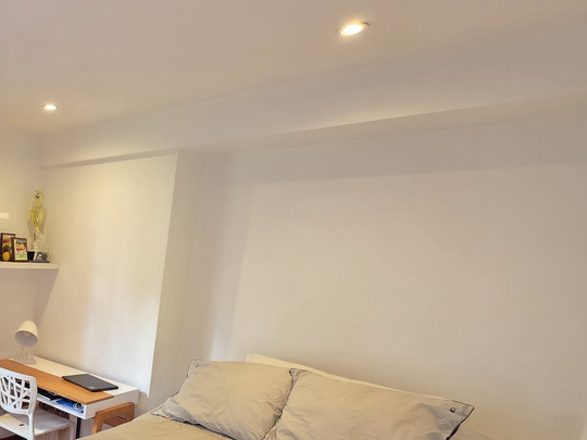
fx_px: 441
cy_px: 361
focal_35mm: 26
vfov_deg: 49.5
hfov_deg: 54.3
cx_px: 15
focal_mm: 2.2
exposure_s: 1/60
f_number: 1.9
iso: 160
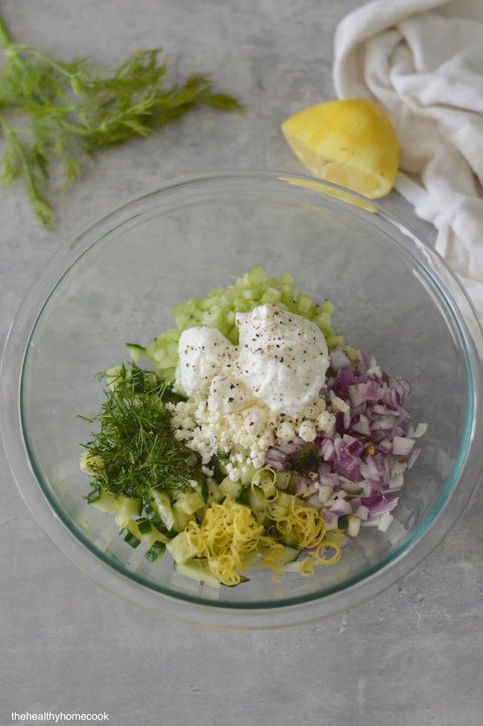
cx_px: 242
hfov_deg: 18.2
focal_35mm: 75
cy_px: 363
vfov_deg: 27.0
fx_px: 1512
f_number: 2.5
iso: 1600
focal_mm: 50
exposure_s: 1/500
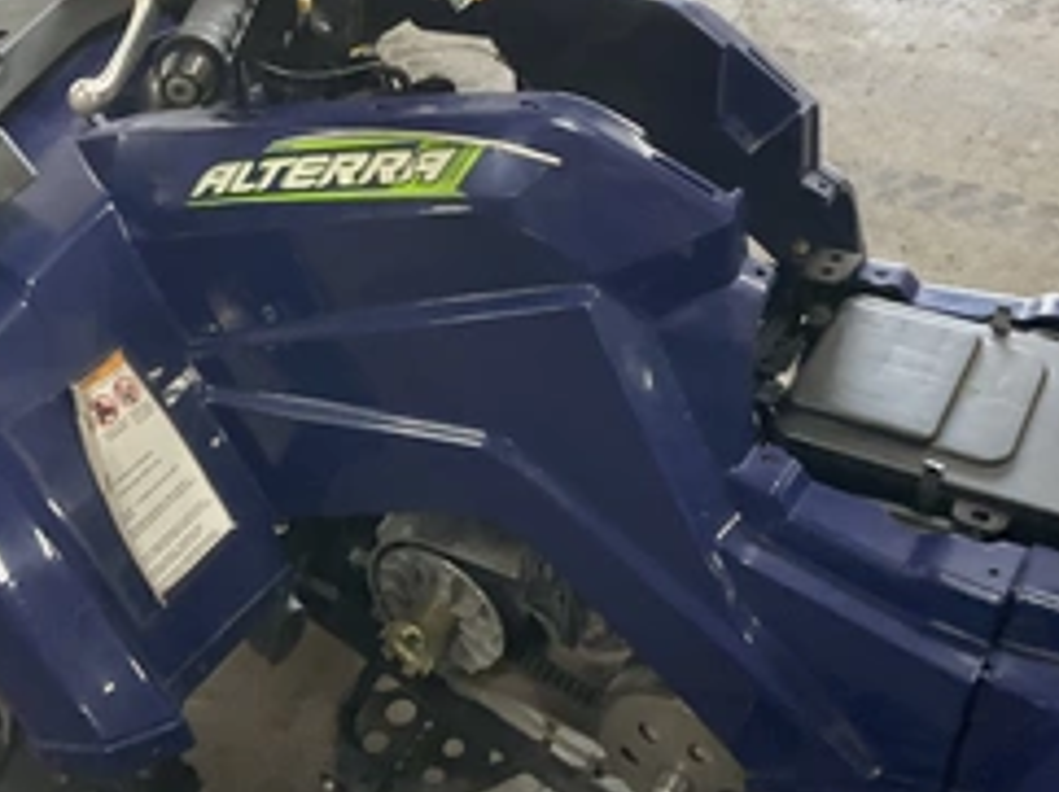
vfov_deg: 29.8
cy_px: 210
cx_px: 499
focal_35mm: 48
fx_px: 1467
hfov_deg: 39.7
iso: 200
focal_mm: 3
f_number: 1.8
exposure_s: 1/60
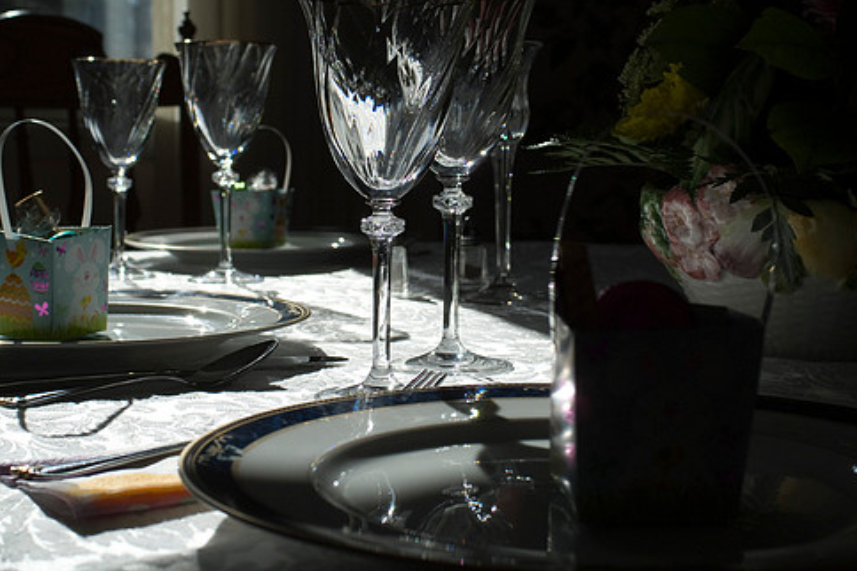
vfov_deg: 25.0
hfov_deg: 36.9
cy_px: 247
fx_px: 1285
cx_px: 410
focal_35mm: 54
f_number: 8
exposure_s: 1/1000
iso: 200
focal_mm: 30
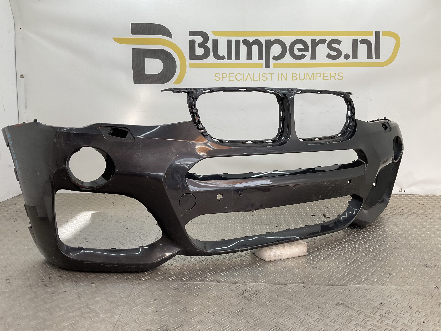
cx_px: 220
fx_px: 369
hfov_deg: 61.7
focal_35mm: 29
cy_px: 166
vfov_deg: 48.2
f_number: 1.8
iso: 16
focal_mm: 3
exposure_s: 1/136
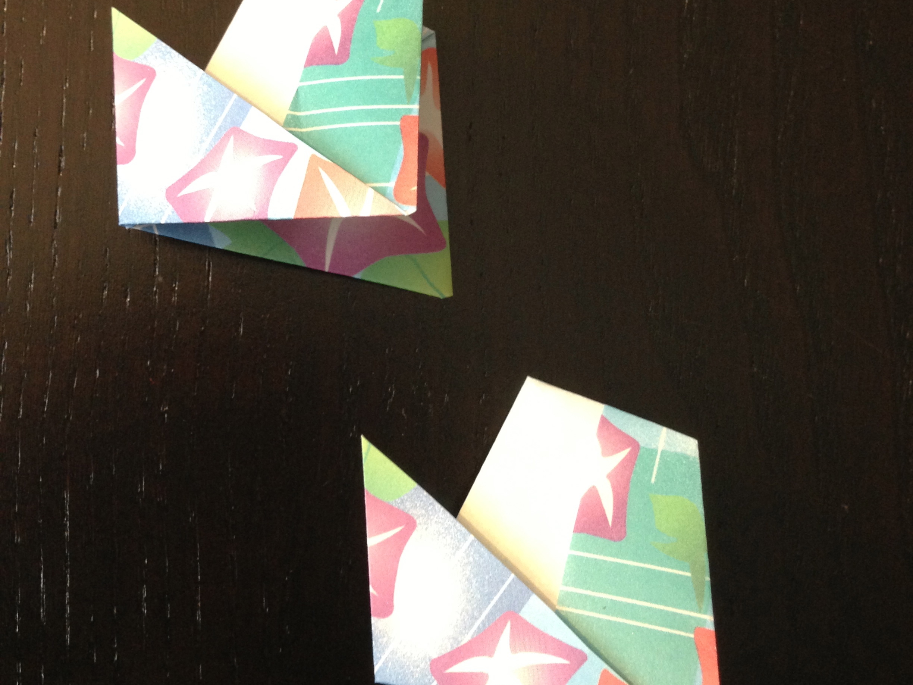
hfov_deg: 55.4
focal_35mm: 33
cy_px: 342
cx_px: 456
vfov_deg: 42.9
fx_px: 870
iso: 200
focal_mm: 4.13
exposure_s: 1/20
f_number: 2.4
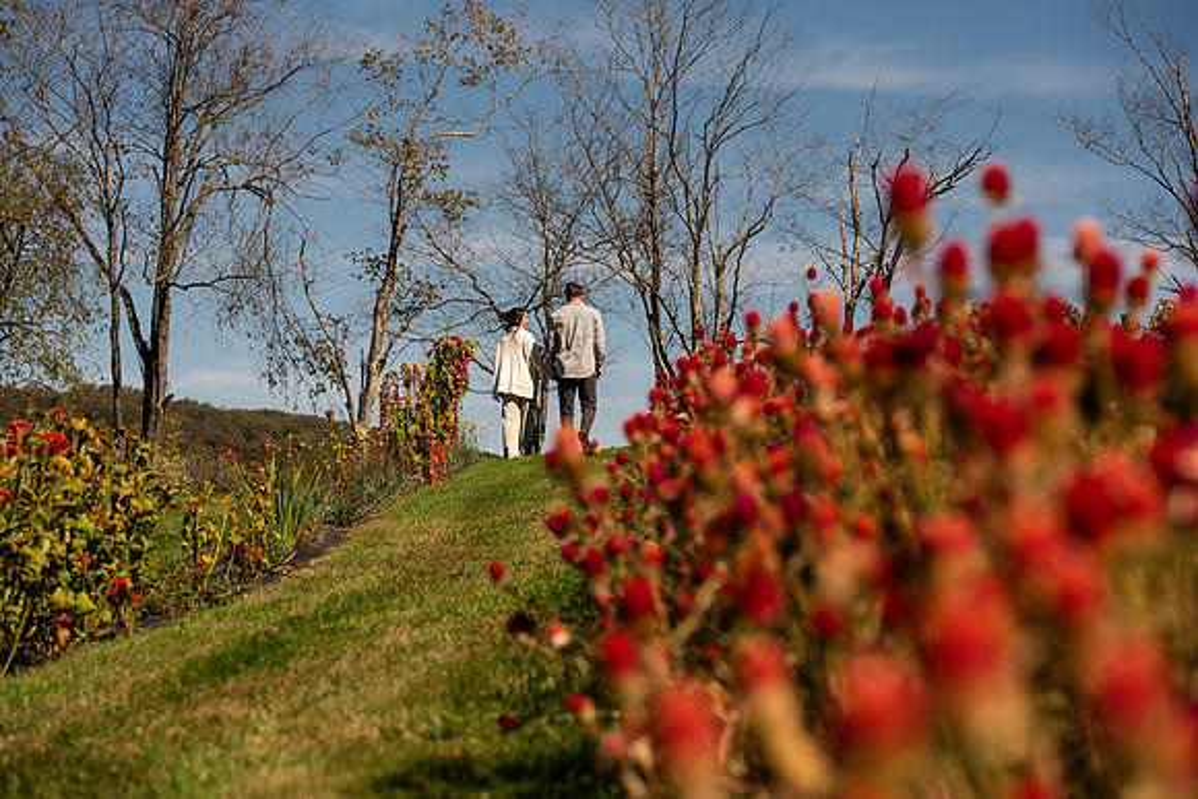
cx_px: 599
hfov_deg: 28.8
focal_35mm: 70
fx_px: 2330
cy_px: 400
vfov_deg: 19.5
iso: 100
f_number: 5
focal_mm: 70
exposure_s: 1/1250
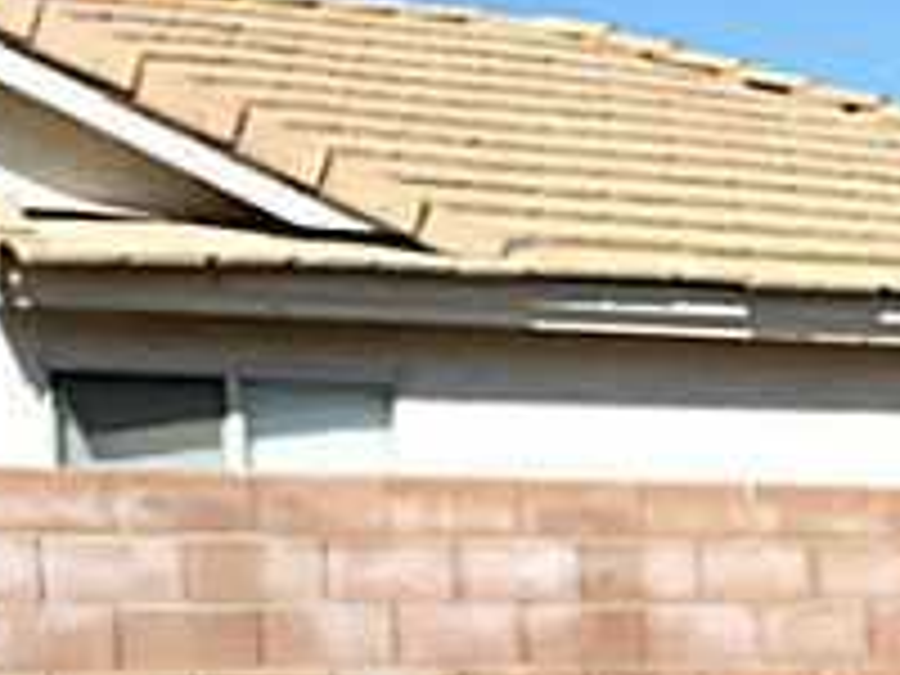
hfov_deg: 15.8
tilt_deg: -5.4
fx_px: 3016
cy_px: 868
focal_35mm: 116
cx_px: 1300
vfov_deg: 12.4
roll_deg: +1.2
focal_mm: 4.15
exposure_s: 1/2475
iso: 32
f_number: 2.2
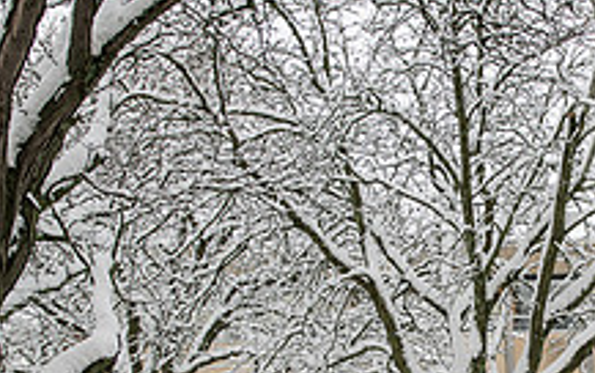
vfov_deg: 14.9
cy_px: 314
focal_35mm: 87
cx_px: 502
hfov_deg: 23.3
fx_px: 1412
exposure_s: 1/320
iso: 320
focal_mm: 32
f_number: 4
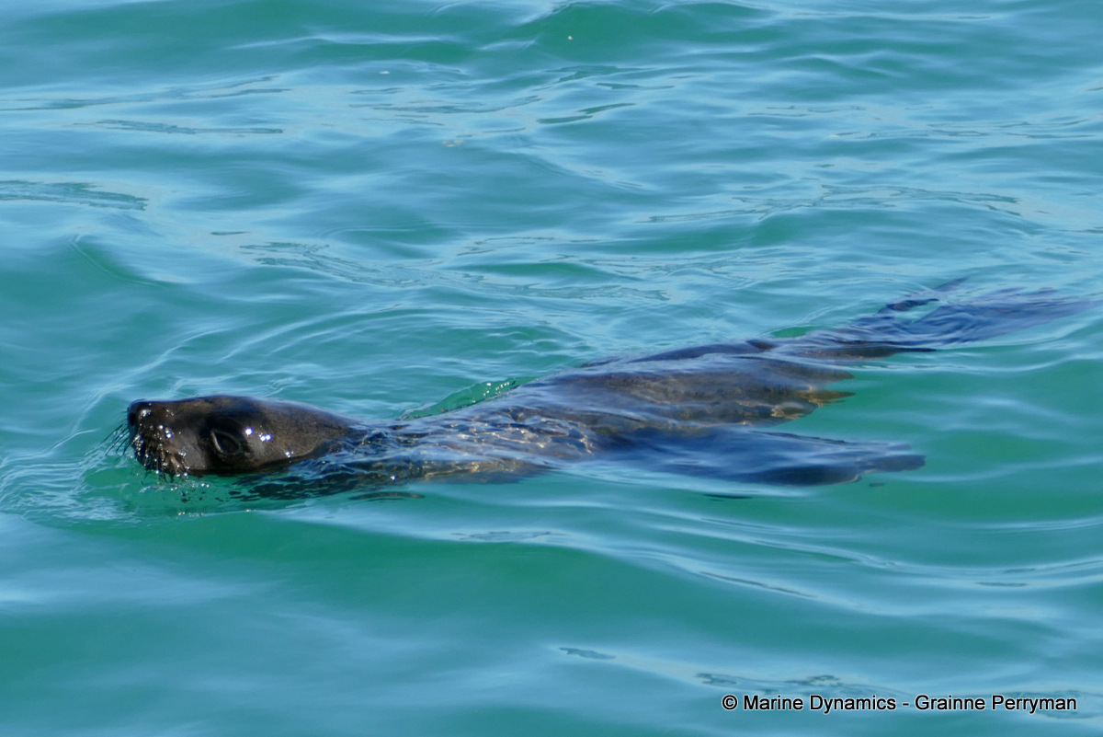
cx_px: 552
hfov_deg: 9.5
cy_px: 368
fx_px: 6620
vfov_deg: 6.4
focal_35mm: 216
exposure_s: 1/800
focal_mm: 78.73
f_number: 4
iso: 125
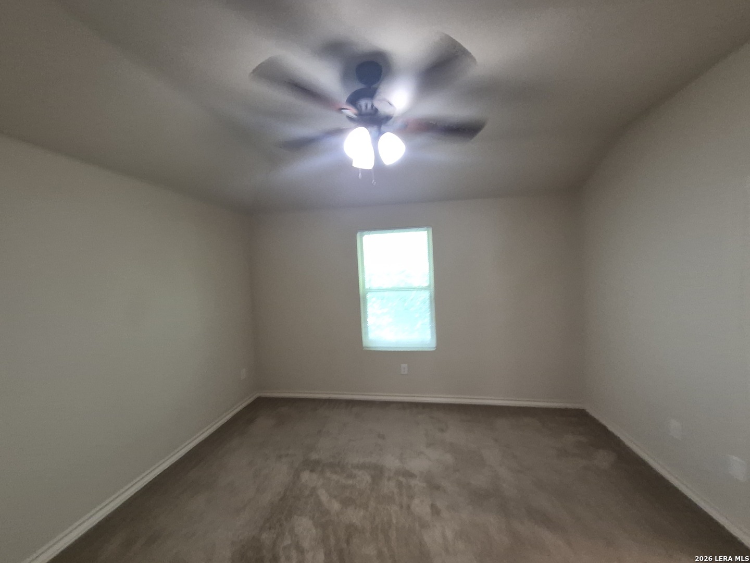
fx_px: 282
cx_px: 375
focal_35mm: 13
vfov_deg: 89.9
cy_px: 282
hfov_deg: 106.2
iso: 500
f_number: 2.2
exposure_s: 1/60
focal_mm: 1.74
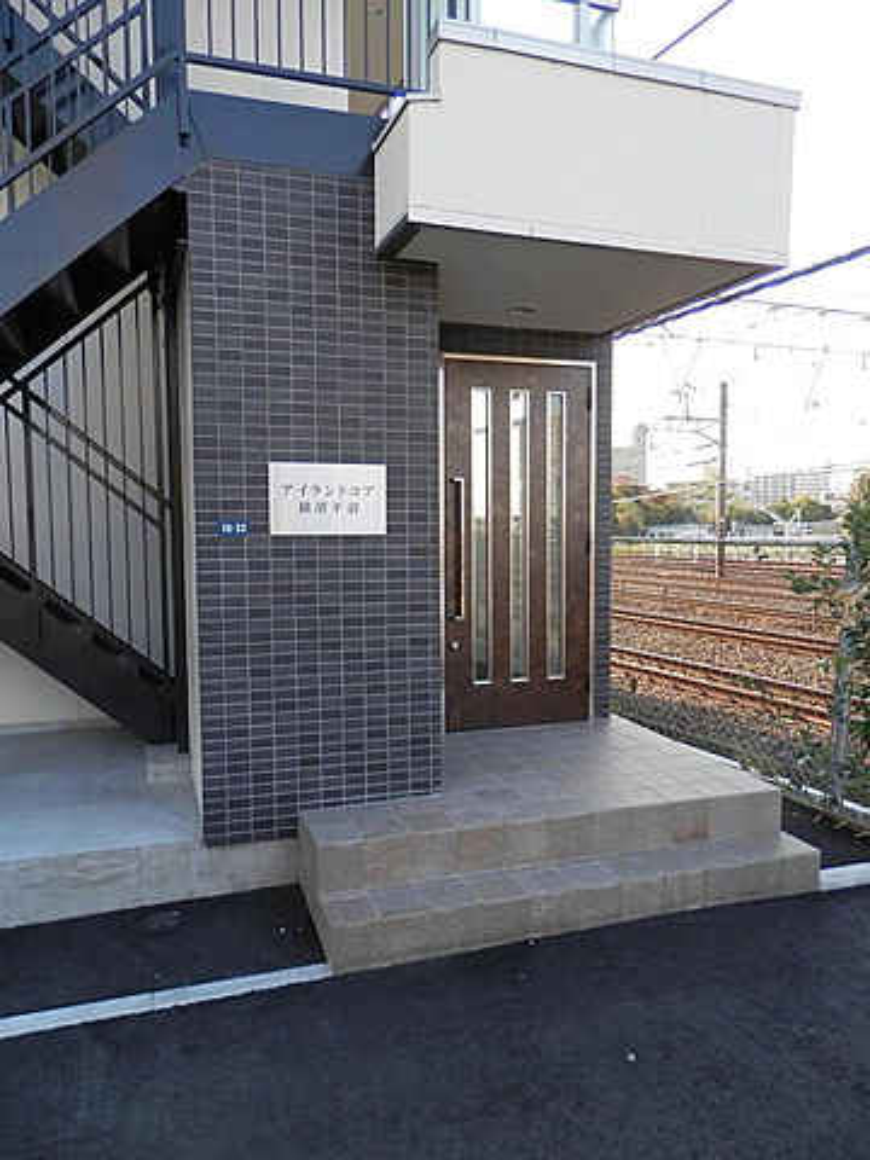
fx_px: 838
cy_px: 580
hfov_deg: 54.9
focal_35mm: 25
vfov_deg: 69.4
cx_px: 435
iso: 80
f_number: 3
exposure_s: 1/160
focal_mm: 4.5
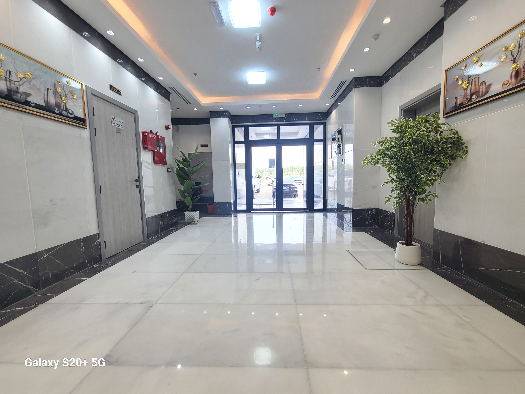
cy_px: 197
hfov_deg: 106.2
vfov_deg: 89.9
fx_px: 197
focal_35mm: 13
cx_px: 262
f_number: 2.2
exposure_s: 1/50
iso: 80
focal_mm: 2.2
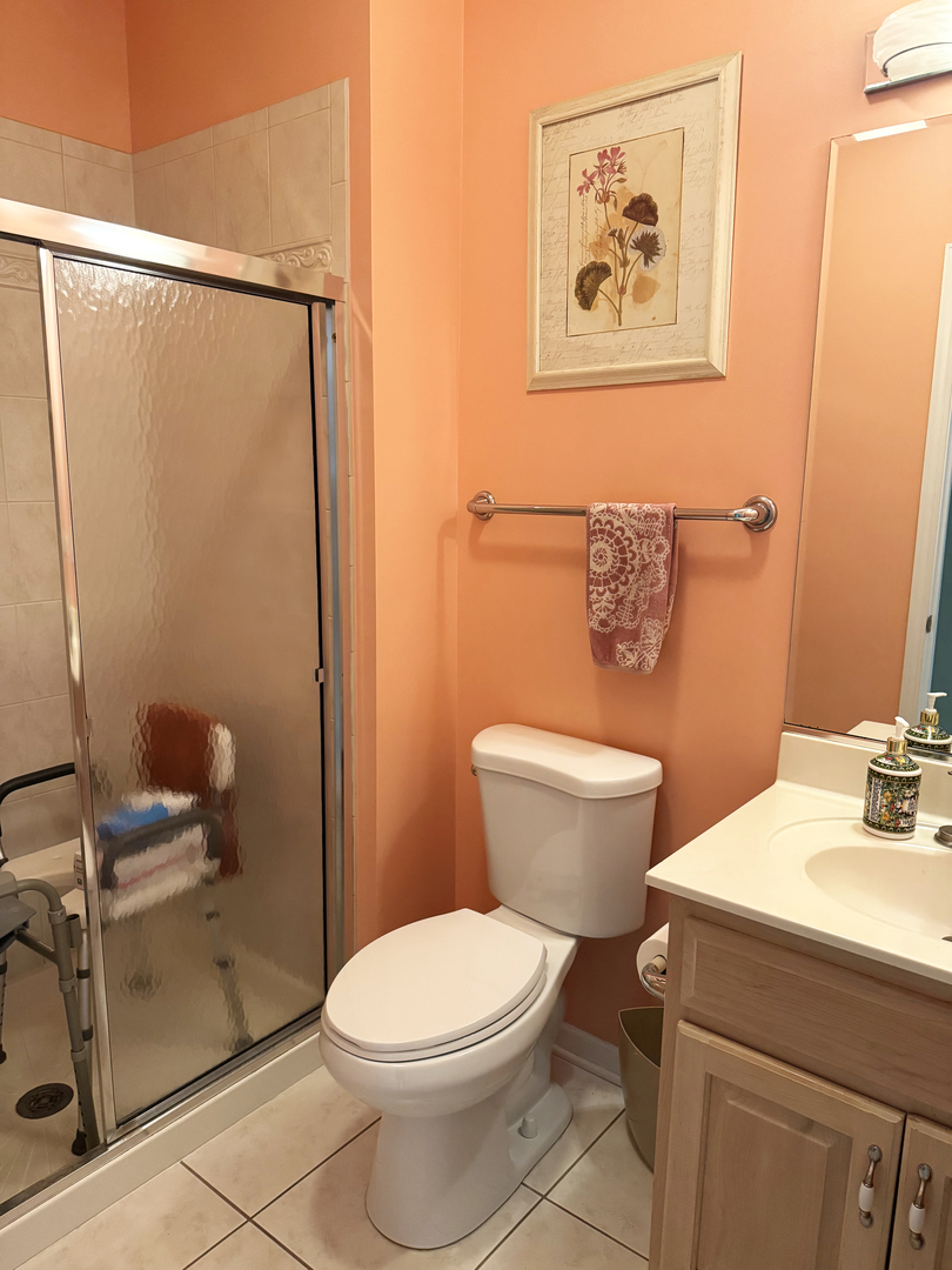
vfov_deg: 71.6
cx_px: 476
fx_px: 880
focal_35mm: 24
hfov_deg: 56.8
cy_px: 635
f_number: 1.8
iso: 640
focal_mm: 6.8
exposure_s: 1/60
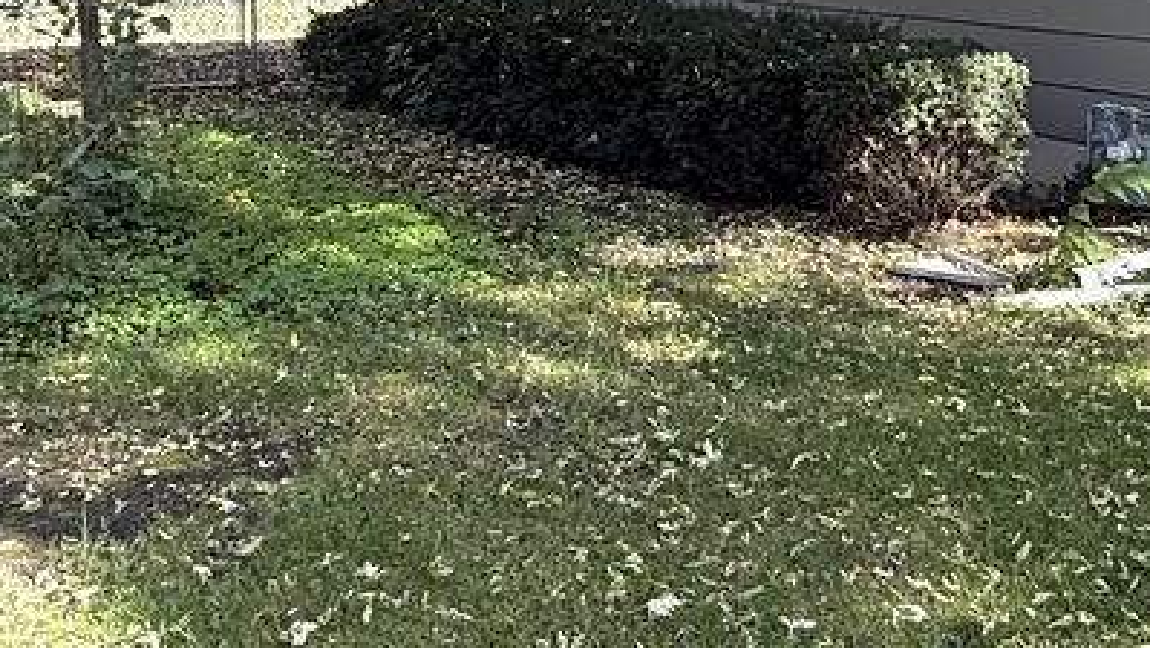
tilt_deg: -4.7
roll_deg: +0.6
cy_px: 40
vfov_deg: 21.3
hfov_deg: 37.7
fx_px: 1678
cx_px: 686
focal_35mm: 55
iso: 64
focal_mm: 2.22
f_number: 2.2
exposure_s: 1/164
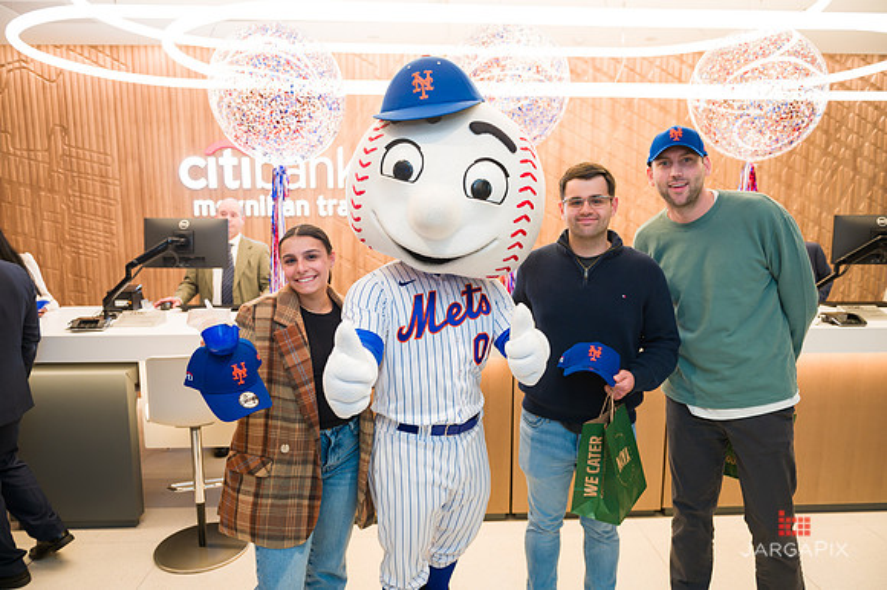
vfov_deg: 53.1
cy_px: 295
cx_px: 444
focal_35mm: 24
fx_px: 591
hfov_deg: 73.8
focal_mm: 24
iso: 400
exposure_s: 1/160
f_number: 4
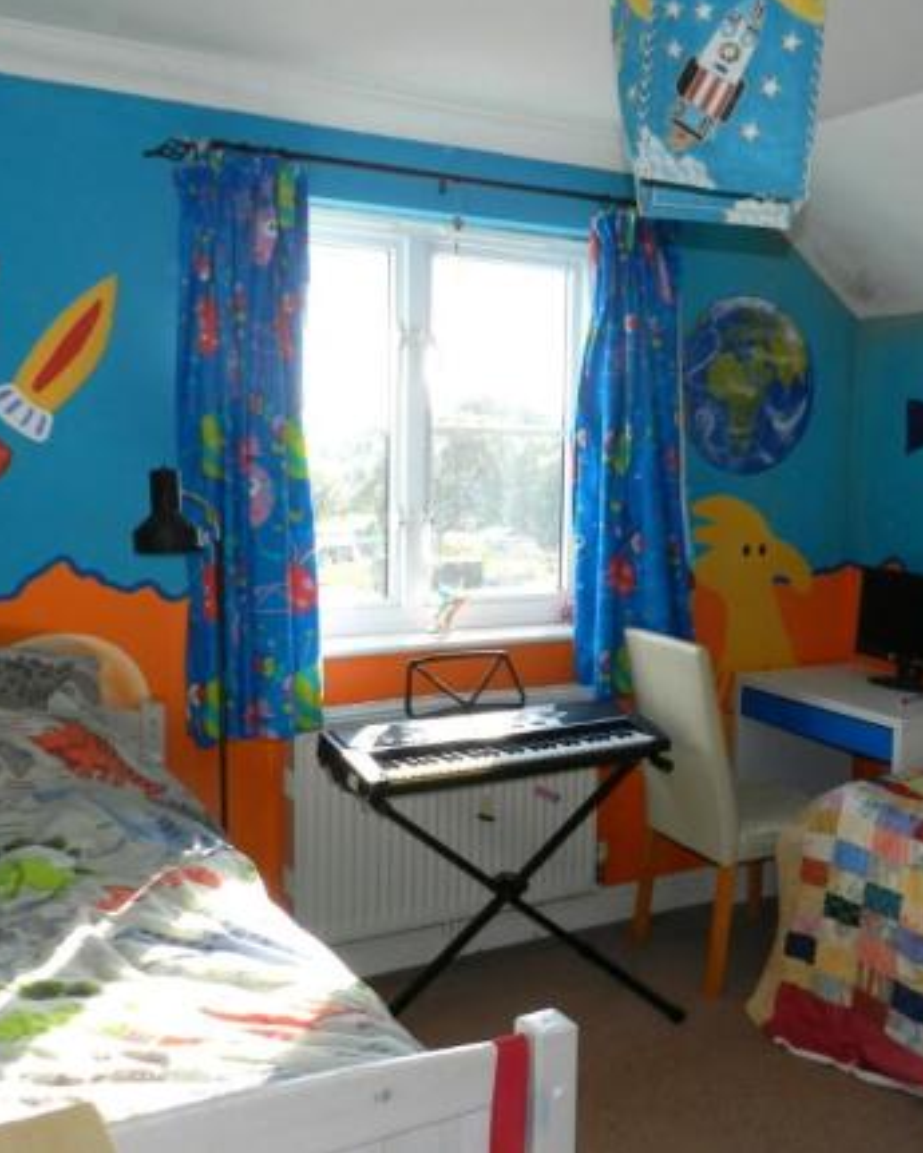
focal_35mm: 33
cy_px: 571
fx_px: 1126
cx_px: 619
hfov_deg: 43.9
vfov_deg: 54.2
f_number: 3.5
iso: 160
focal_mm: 4.5
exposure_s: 1/160
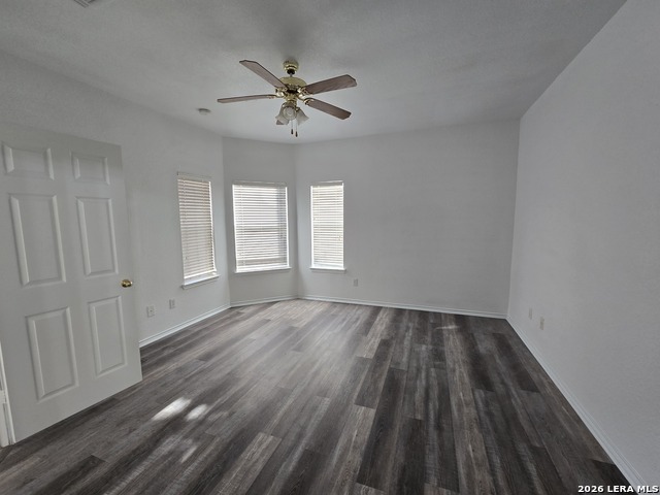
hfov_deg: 106.2
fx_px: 248
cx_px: 330
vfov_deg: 89.9
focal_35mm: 13
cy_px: 248
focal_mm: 2.2
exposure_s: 1/60
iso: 100
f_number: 2.2
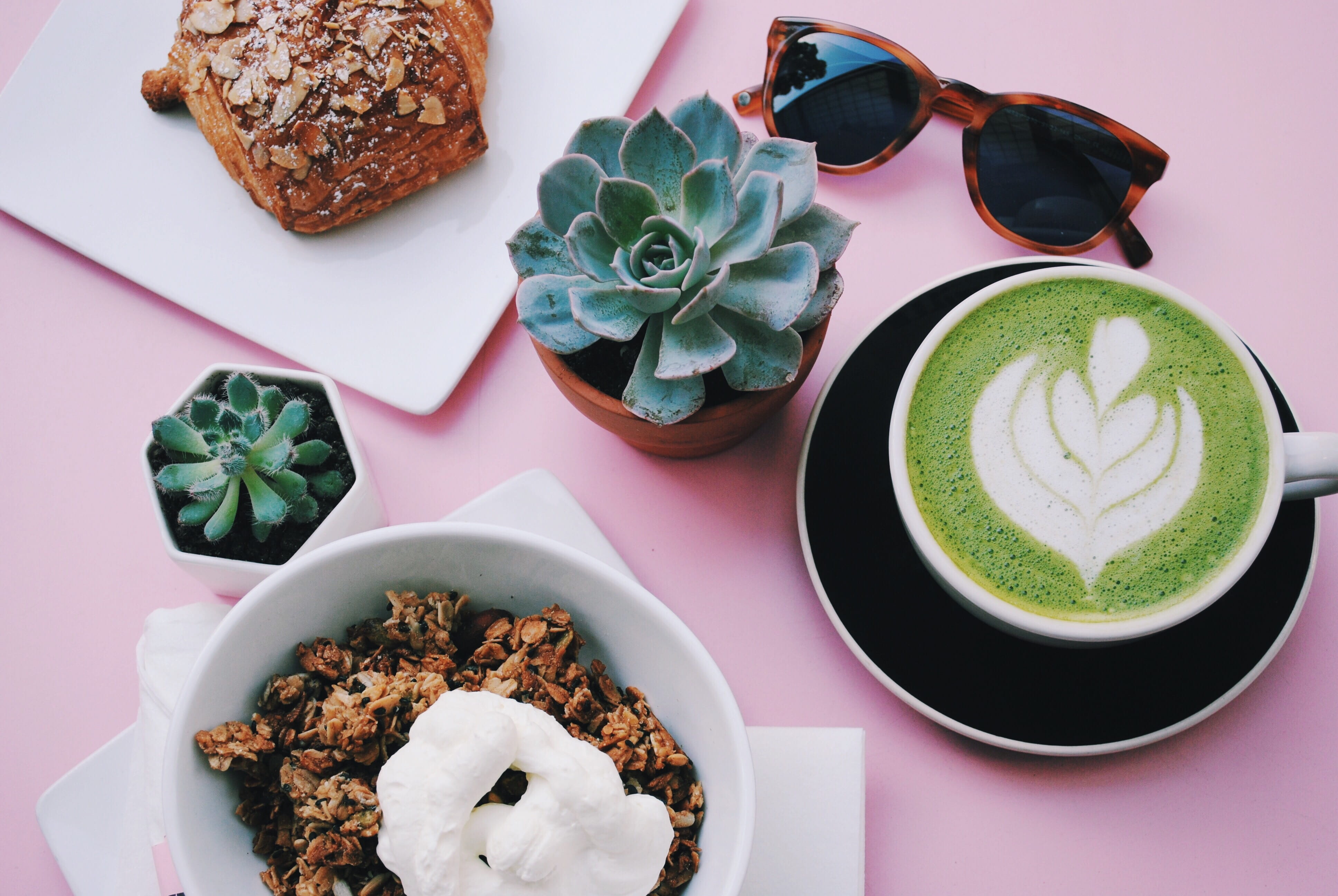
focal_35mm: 54
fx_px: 2009
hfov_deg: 36.8
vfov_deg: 25.1
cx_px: 669
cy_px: 448
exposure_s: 1/125
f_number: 5.3
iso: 200
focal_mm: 36
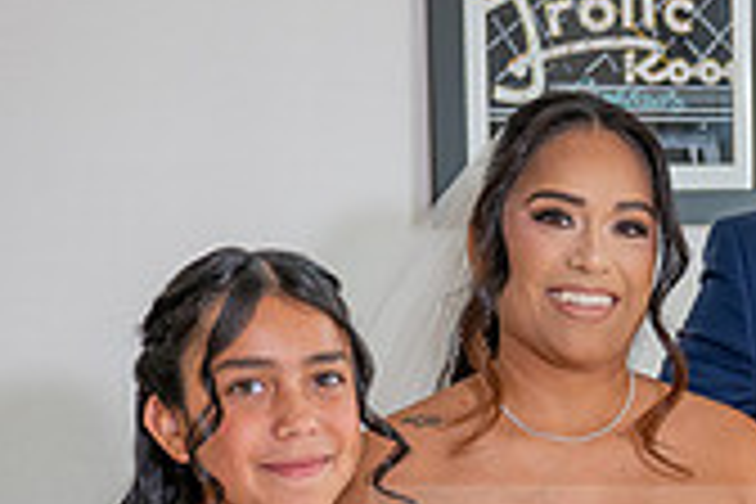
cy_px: 617
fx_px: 2562
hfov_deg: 16.7
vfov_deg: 11.0
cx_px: 581
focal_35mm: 122
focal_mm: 31
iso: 800
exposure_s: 1/160
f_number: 2.8
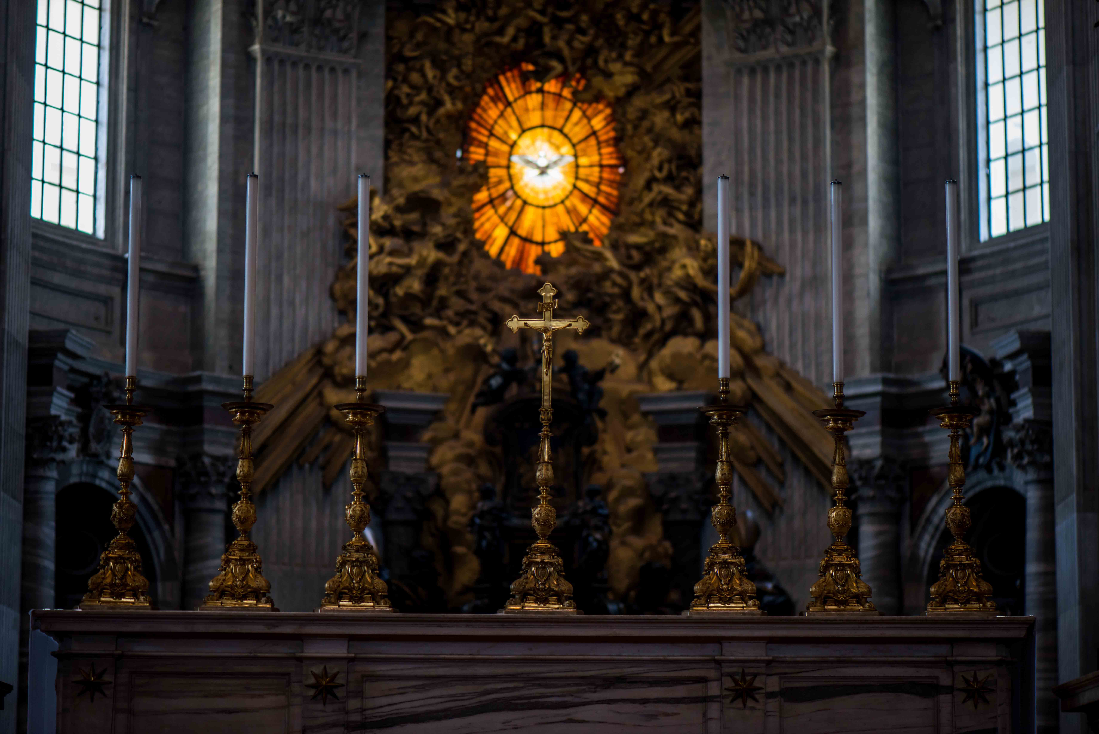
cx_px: 550
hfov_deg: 19.5
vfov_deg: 13.1
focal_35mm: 105
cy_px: 367
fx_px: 3206
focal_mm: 105
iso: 400
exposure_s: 1/30
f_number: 2.8
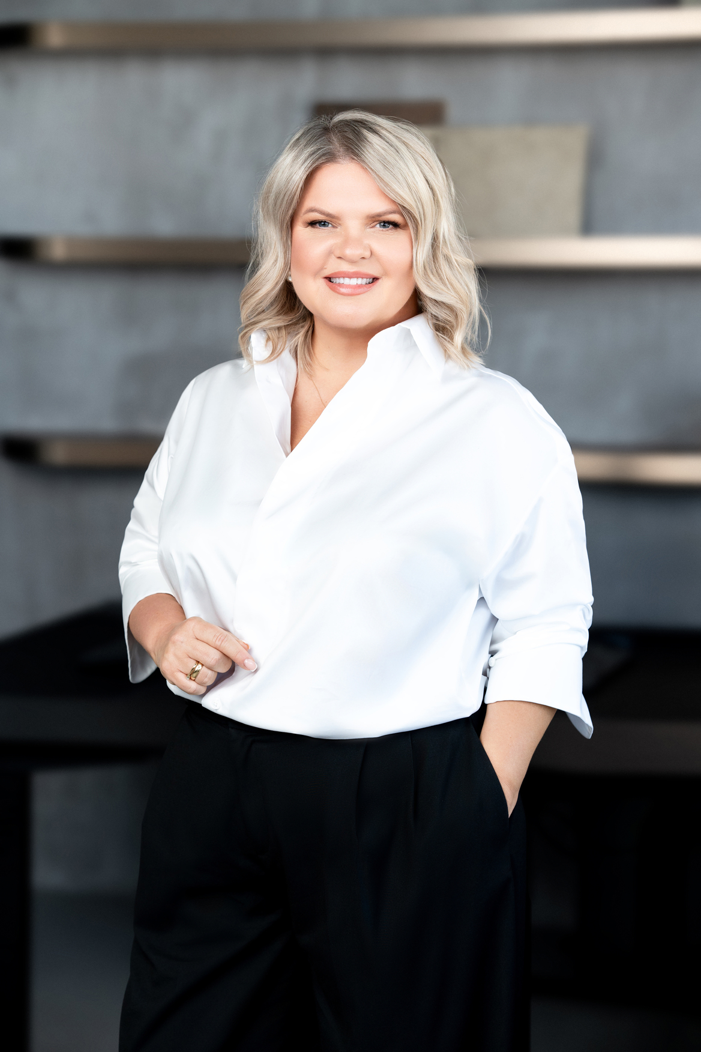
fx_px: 2483
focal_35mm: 85
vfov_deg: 23.9
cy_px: 526
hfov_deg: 16.1
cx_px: 350
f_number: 4
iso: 640
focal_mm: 85
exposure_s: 1/160
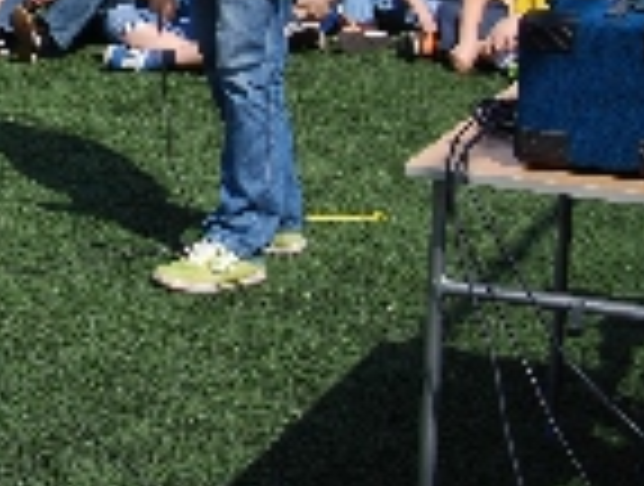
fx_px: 2630
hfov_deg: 13.0
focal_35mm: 141
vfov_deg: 10.3
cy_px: -178
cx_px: -392
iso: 100
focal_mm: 28
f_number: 8
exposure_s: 1/250
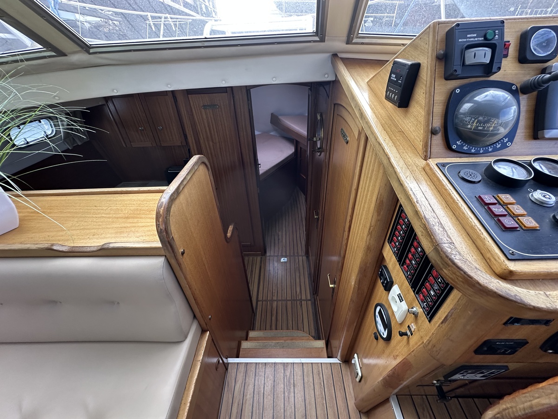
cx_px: 279
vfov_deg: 85.7
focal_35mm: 14
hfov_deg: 102.1
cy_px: 210
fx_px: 226
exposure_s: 1/99
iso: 160
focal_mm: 2.22
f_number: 2.2
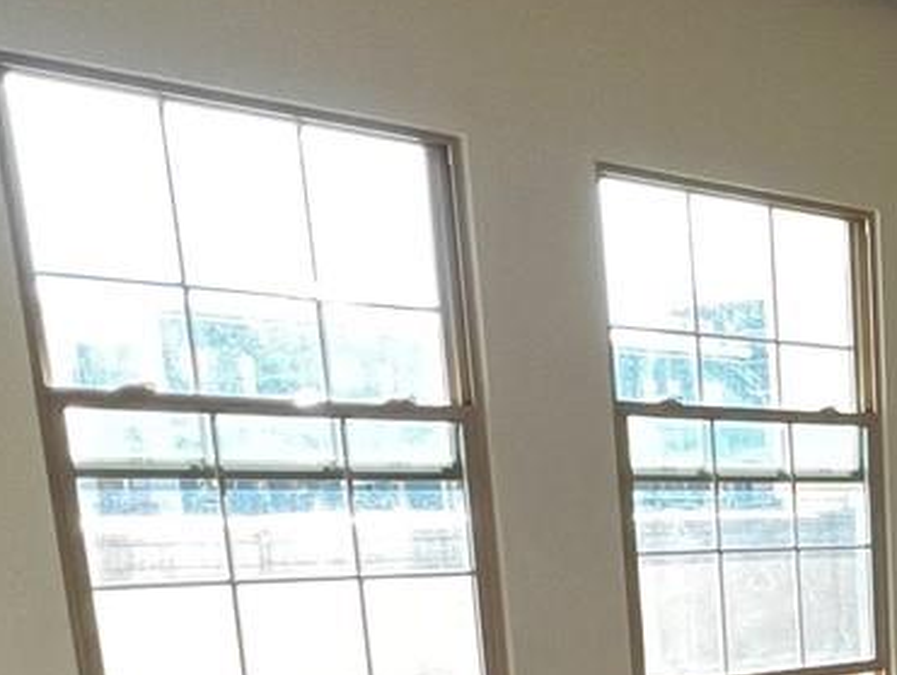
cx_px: 1187
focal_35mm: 56
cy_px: 842
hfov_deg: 28.0
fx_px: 1453
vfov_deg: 23.5
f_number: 1.8
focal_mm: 1.57
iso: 160
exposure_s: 1/120
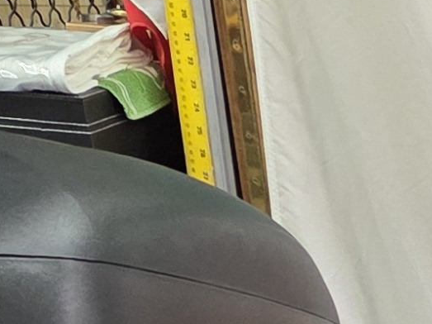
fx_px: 2196
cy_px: 976
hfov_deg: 9.5
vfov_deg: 7.4
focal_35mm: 176
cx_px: 1155
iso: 500
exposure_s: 1/120
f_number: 1.8
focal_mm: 5.4
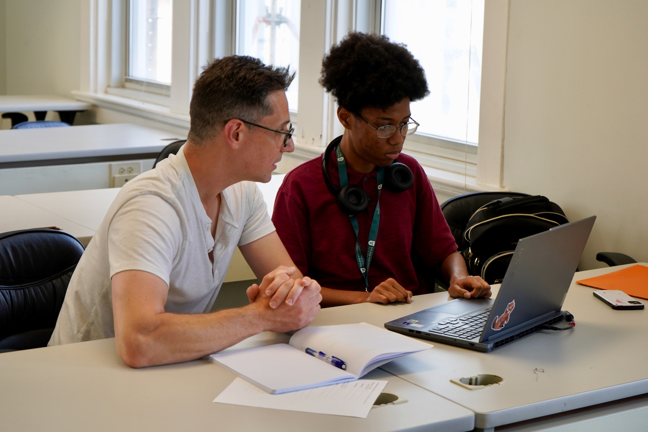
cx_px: 324
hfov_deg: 28.8
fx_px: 1260
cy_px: 216
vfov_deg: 19.5
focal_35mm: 70
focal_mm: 70
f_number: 5.6
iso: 1000
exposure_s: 1/160
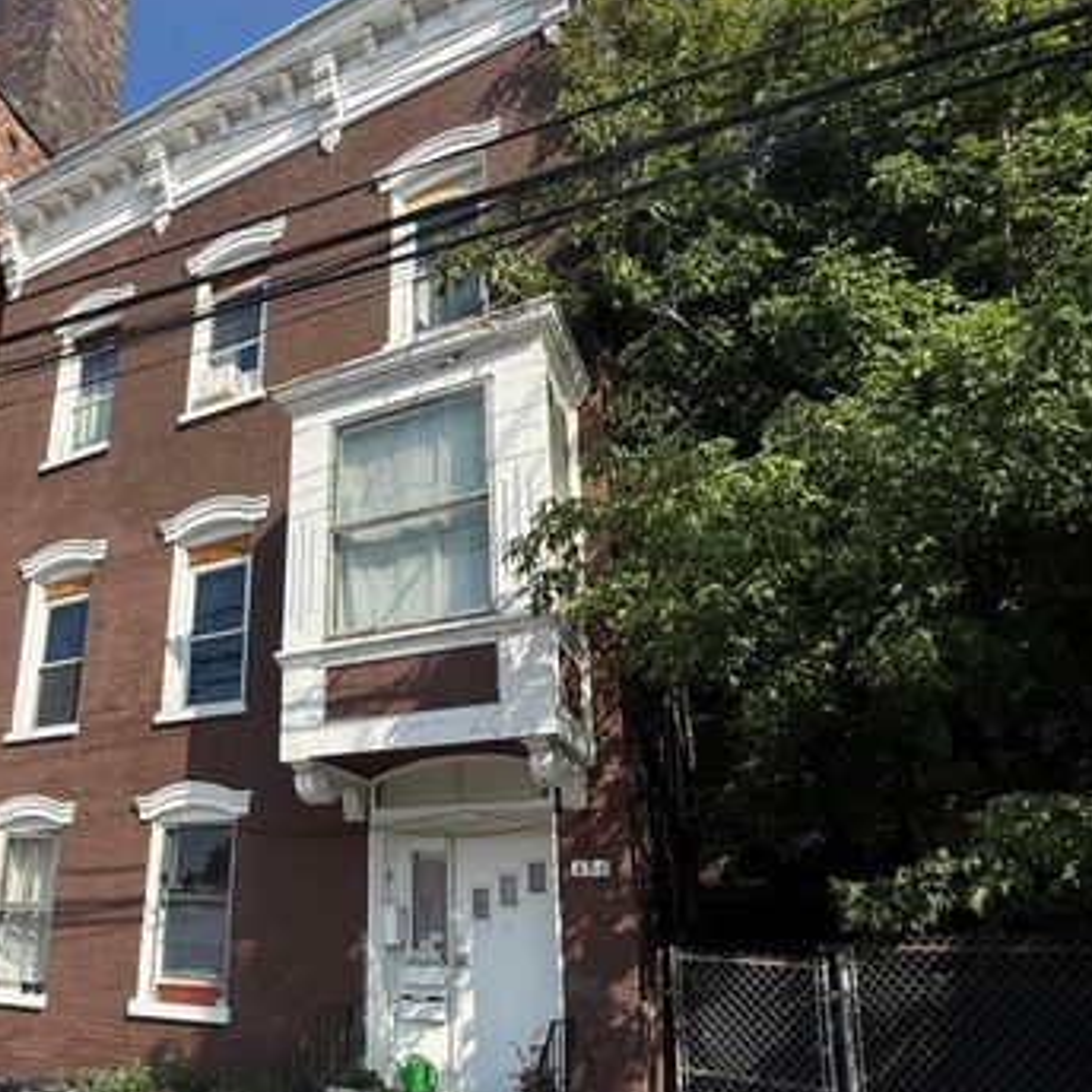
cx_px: 324
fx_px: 857
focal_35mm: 24
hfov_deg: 62.6
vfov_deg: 63.4
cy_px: 729
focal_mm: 2.22
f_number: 2.2
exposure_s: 1/1431
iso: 50
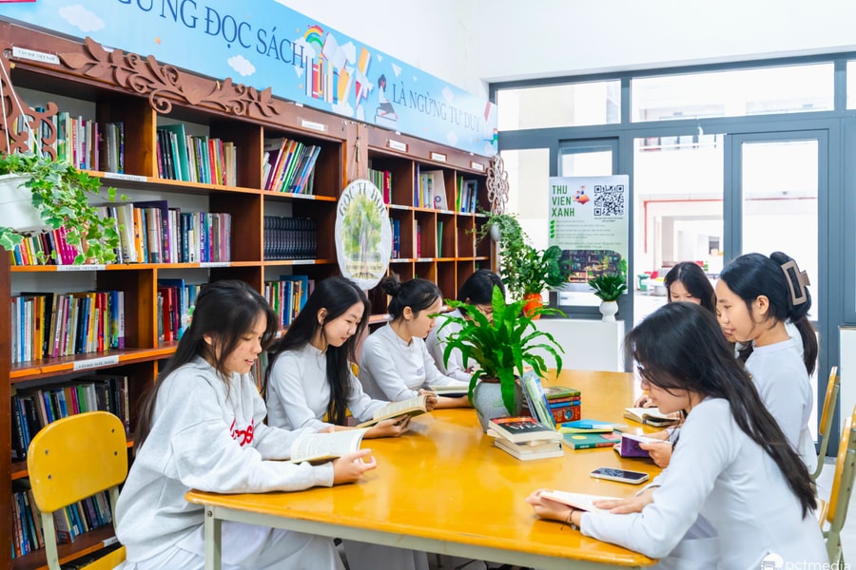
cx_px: 428
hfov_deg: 60.3
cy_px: 285
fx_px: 737
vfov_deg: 42.3
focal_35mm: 31
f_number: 4
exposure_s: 1/160
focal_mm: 31
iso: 2000
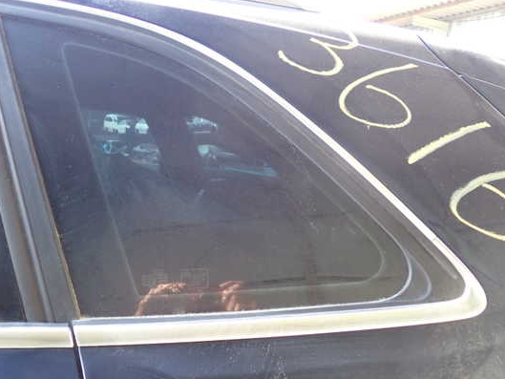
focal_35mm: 34
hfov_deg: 53.8
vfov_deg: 41.8
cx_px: 221
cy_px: 189
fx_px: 496
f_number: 2.3
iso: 200
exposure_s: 1/100
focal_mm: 5.4
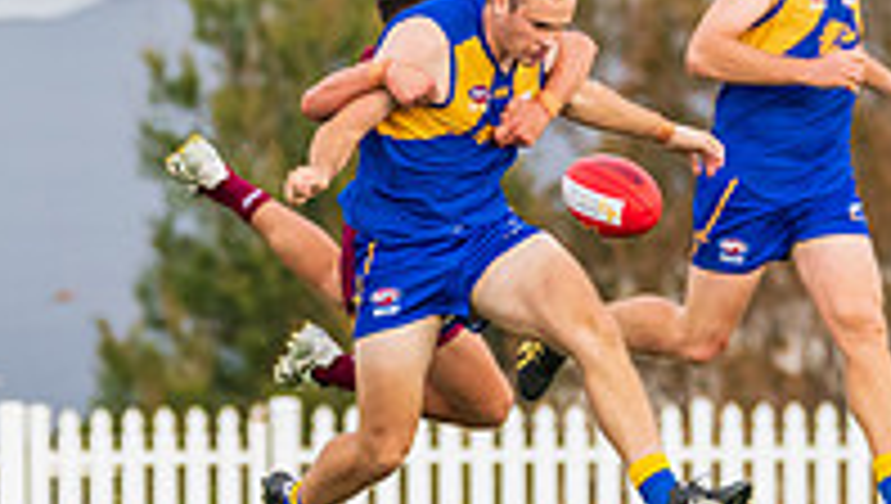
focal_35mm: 1484
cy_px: 129
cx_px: 789
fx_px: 35108
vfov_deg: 0.8
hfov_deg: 1.5
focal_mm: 380
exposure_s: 1/1250
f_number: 6
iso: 800
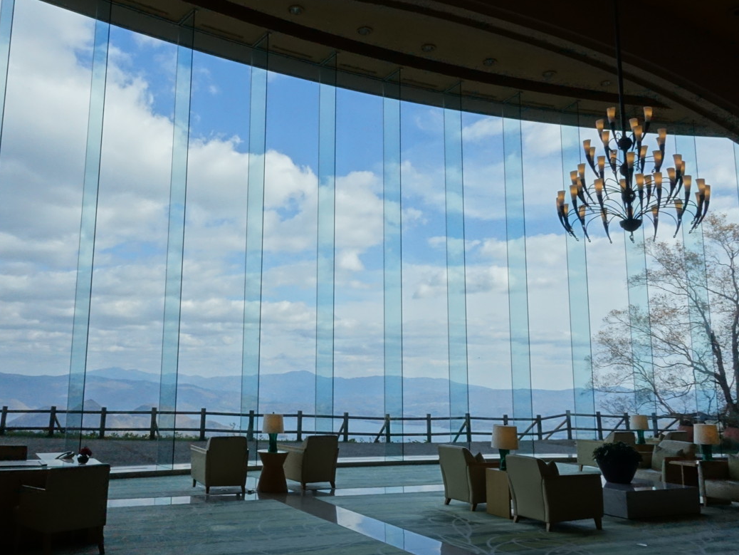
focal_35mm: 32
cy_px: 257
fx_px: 683
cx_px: 286
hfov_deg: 56.3
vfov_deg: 44.1
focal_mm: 8.8
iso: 800
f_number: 11
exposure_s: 1/500
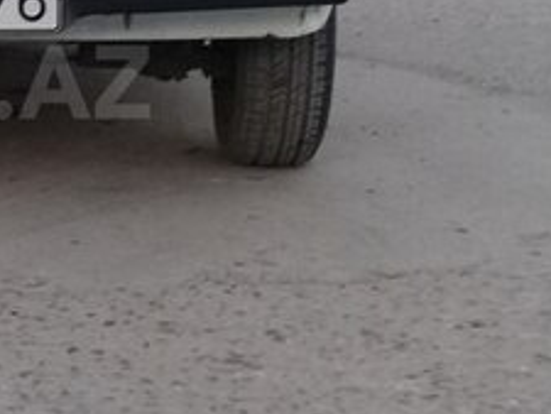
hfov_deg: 20.2
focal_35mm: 91
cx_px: -100
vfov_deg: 16.1
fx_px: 1449
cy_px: 82
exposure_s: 1/33
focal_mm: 3.3
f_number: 2.2
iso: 125
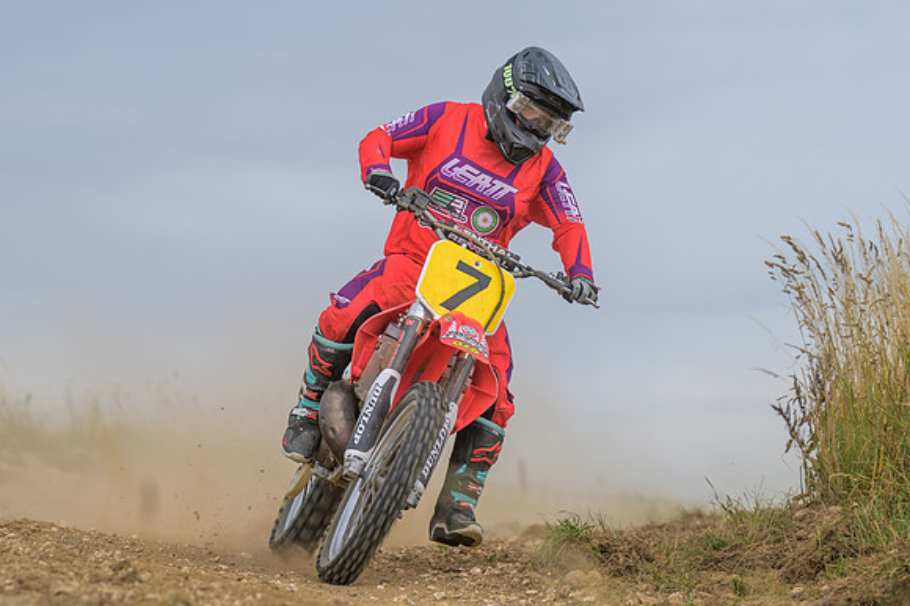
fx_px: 6178
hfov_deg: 8.4
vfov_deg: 5.6
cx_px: 452
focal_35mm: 245
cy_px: 323
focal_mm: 145
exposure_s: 1/320
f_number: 4
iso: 64
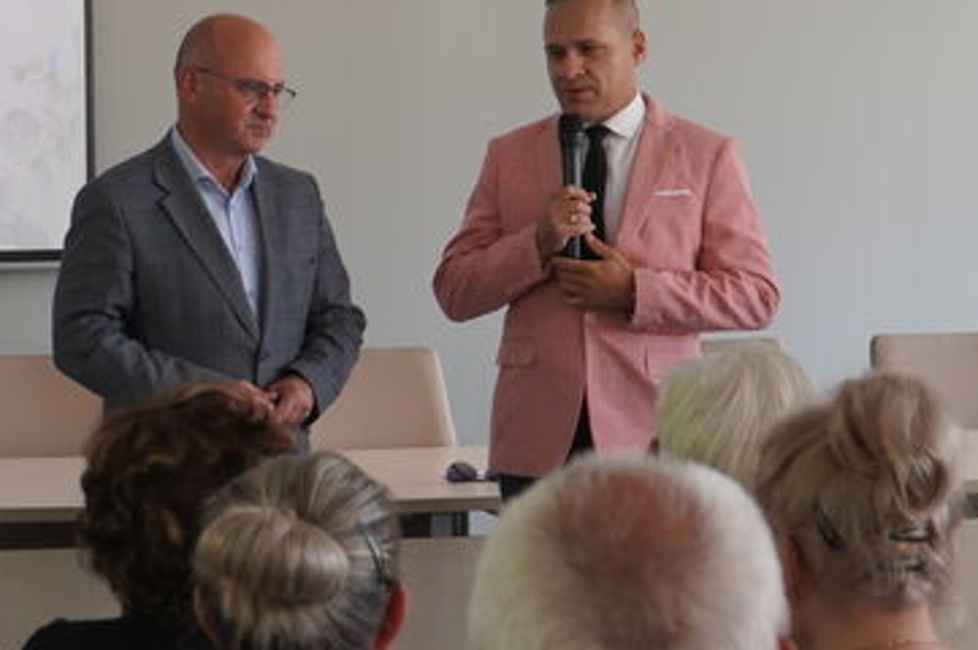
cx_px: 22
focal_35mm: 103
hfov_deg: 19.3
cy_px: 343
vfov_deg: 13.3
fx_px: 2799
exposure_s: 1/160
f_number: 4
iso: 800
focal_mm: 31
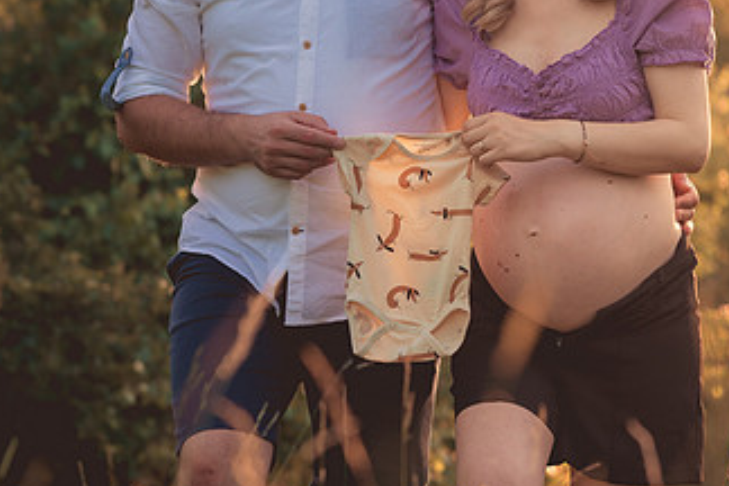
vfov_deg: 9.0
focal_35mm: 152
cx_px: 619
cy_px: 70
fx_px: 3078
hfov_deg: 13.4
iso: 400
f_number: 3.2
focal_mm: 85
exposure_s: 1/640
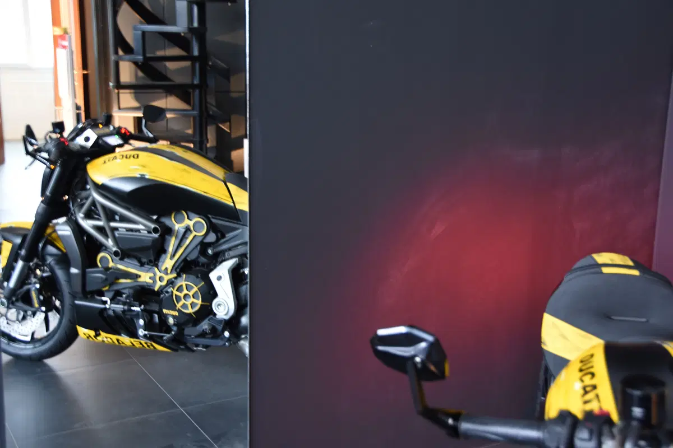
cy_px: 224
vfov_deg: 28.1
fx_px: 897
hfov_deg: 41.1
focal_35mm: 48
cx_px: 336
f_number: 4.5
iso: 400
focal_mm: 32
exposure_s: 1/2
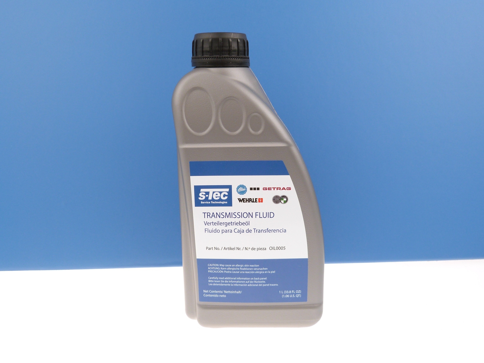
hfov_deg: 58.4
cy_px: 182
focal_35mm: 31
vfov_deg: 45.4
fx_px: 433
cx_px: 242
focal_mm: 5.4
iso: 100
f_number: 3
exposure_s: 1/100
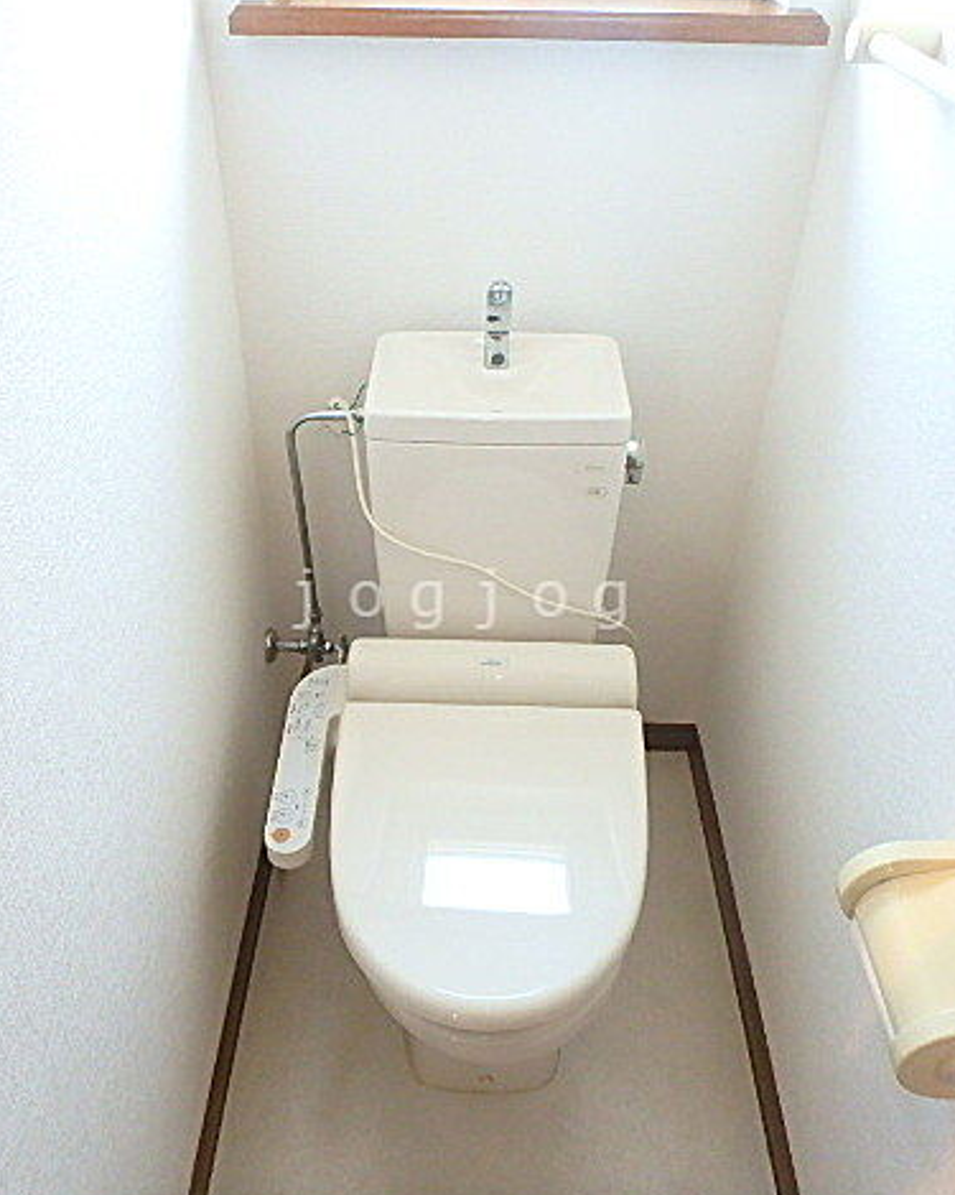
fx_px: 990
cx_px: 466
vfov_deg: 62.2
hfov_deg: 51.5
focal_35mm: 28
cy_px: 599
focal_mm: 3.7
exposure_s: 1/30
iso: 800
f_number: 3.5
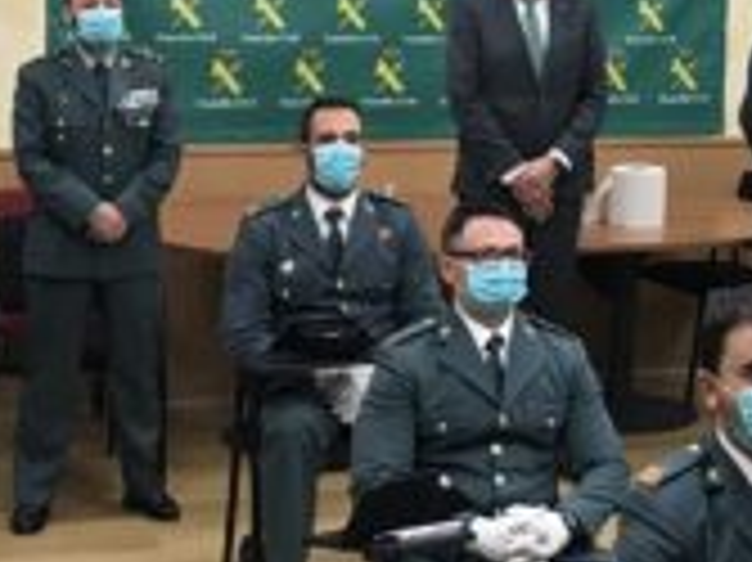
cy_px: 90
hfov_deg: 17.9
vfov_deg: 13.9
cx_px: 824
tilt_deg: -4.3
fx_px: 2301
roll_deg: -2.4
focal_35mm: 106
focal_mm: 3.99
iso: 40
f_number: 1.8
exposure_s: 1/33
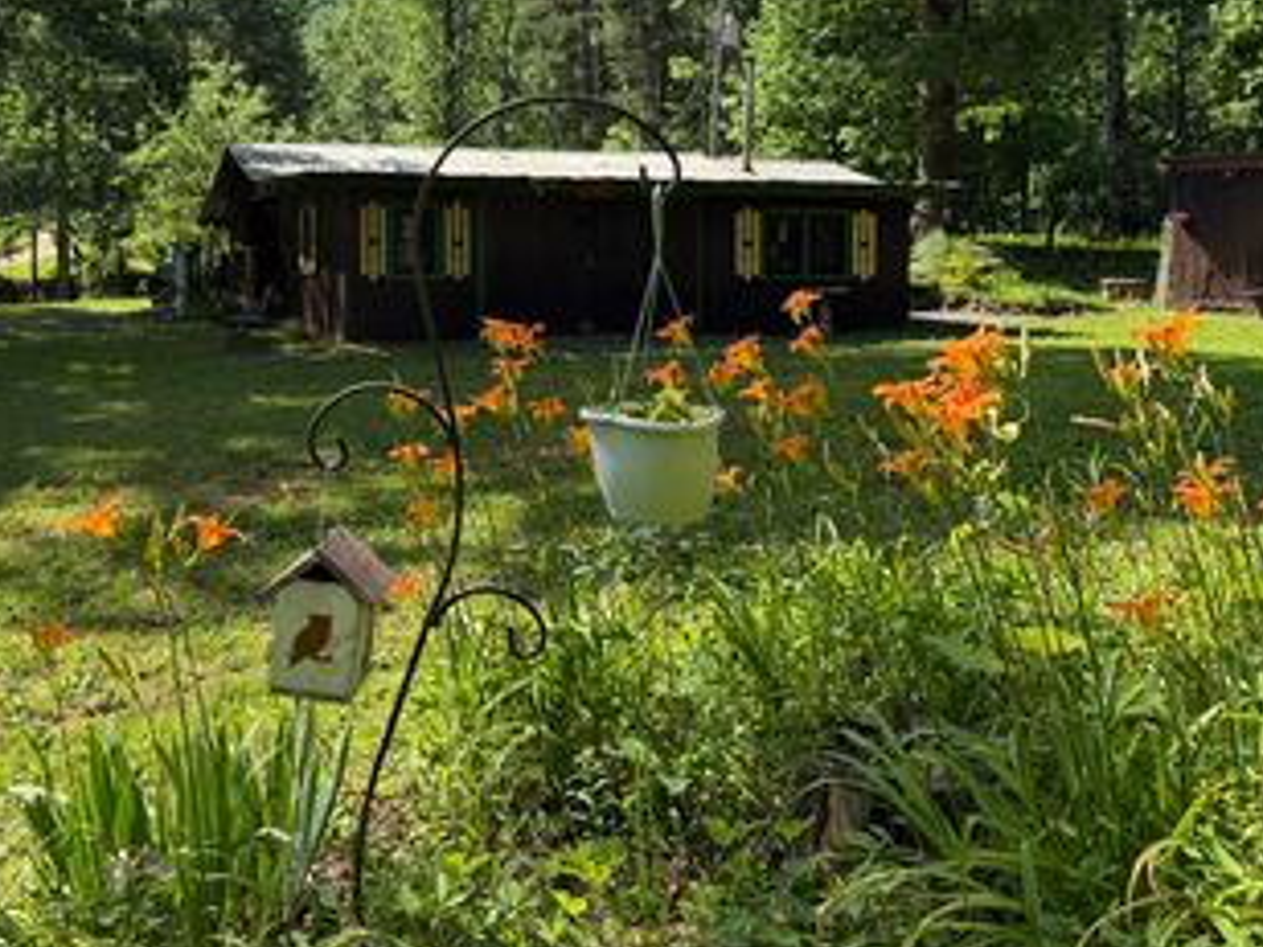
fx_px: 1423
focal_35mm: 39
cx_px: 476
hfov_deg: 47.4
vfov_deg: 36.1
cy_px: 256
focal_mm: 6.76
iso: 100
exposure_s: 1/1493
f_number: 1.78
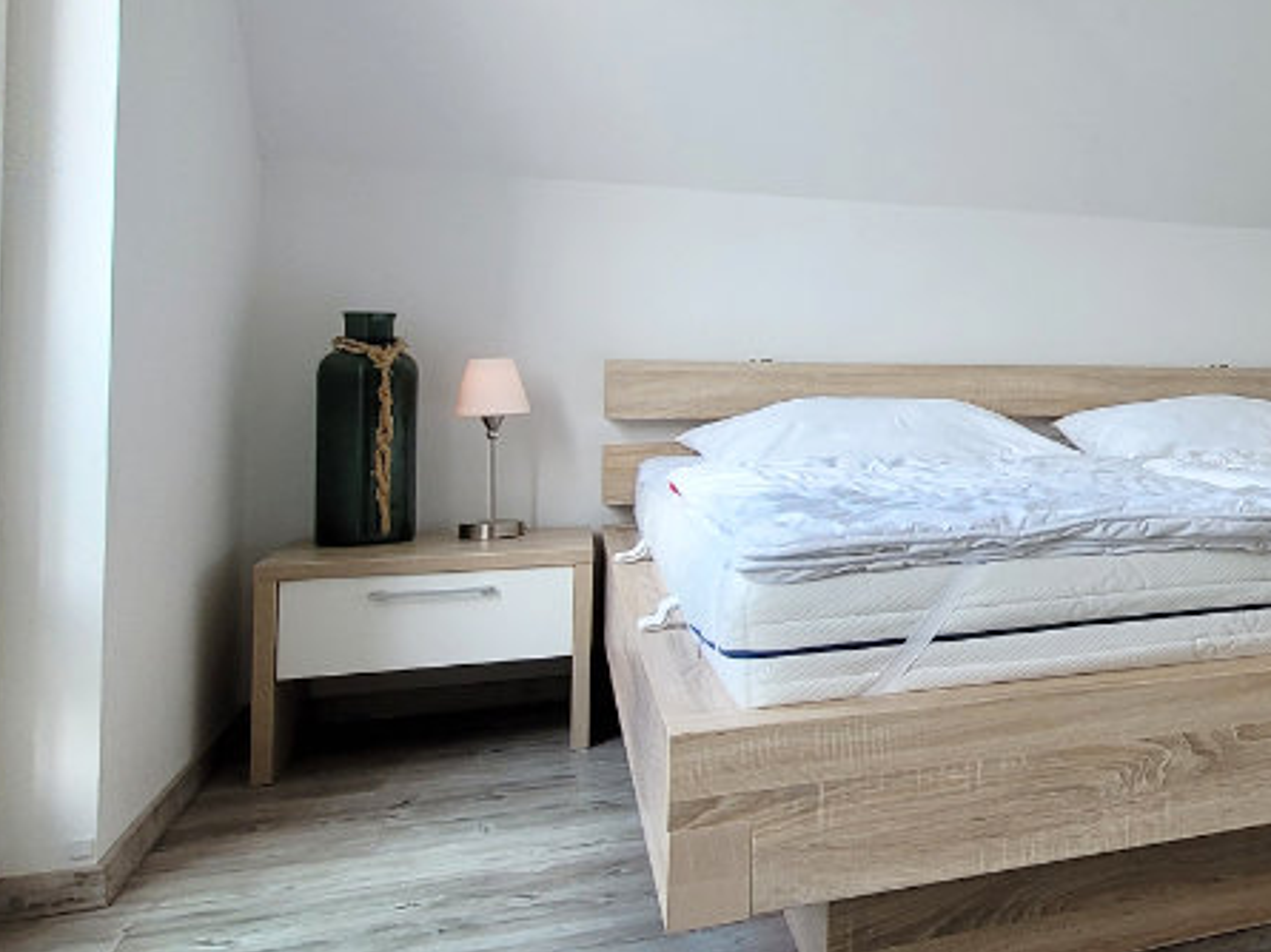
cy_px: 319
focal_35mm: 35
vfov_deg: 40.2
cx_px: 1305
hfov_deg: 43.9
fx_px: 1284
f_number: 2.2
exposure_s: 1/100
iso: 64
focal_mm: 1.7
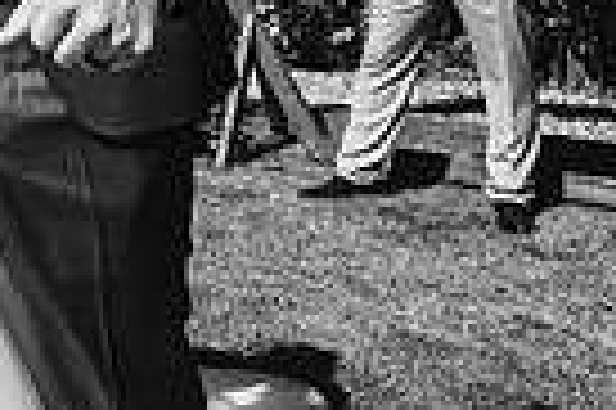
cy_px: -243
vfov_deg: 16.8
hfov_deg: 23.1
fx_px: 1231
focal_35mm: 72
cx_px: -292
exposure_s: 1/2500
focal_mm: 17
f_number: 4.5
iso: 250
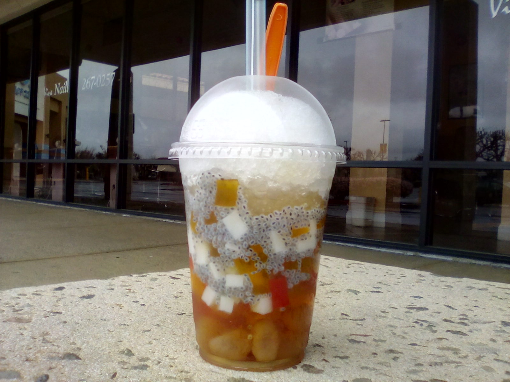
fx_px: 516
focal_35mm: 35
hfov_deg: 52.6
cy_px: 191
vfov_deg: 40.7
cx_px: 255
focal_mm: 2.9
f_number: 2.8
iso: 56
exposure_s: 1/457
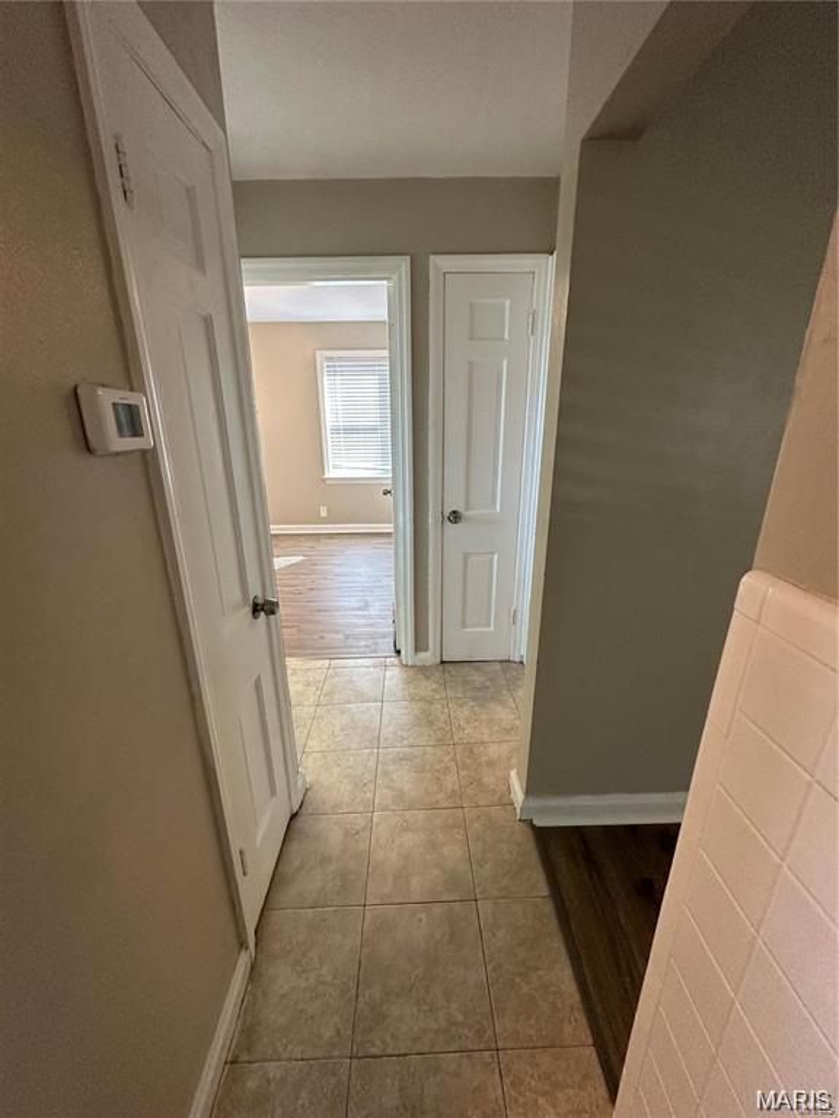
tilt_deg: -17.2
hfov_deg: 85.7
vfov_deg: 102.1
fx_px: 452
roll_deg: +2.0
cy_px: 559
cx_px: 420
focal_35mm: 14
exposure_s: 1/120
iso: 320
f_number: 2.2
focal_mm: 2.22
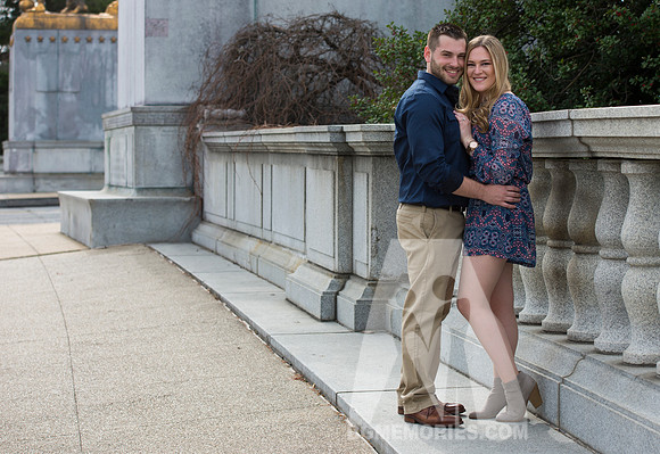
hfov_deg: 23.8
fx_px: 1567
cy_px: 208
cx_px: 372
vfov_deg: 16.5
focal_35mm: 85
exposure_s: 1/400
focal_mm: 70
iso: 160
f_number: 5.6
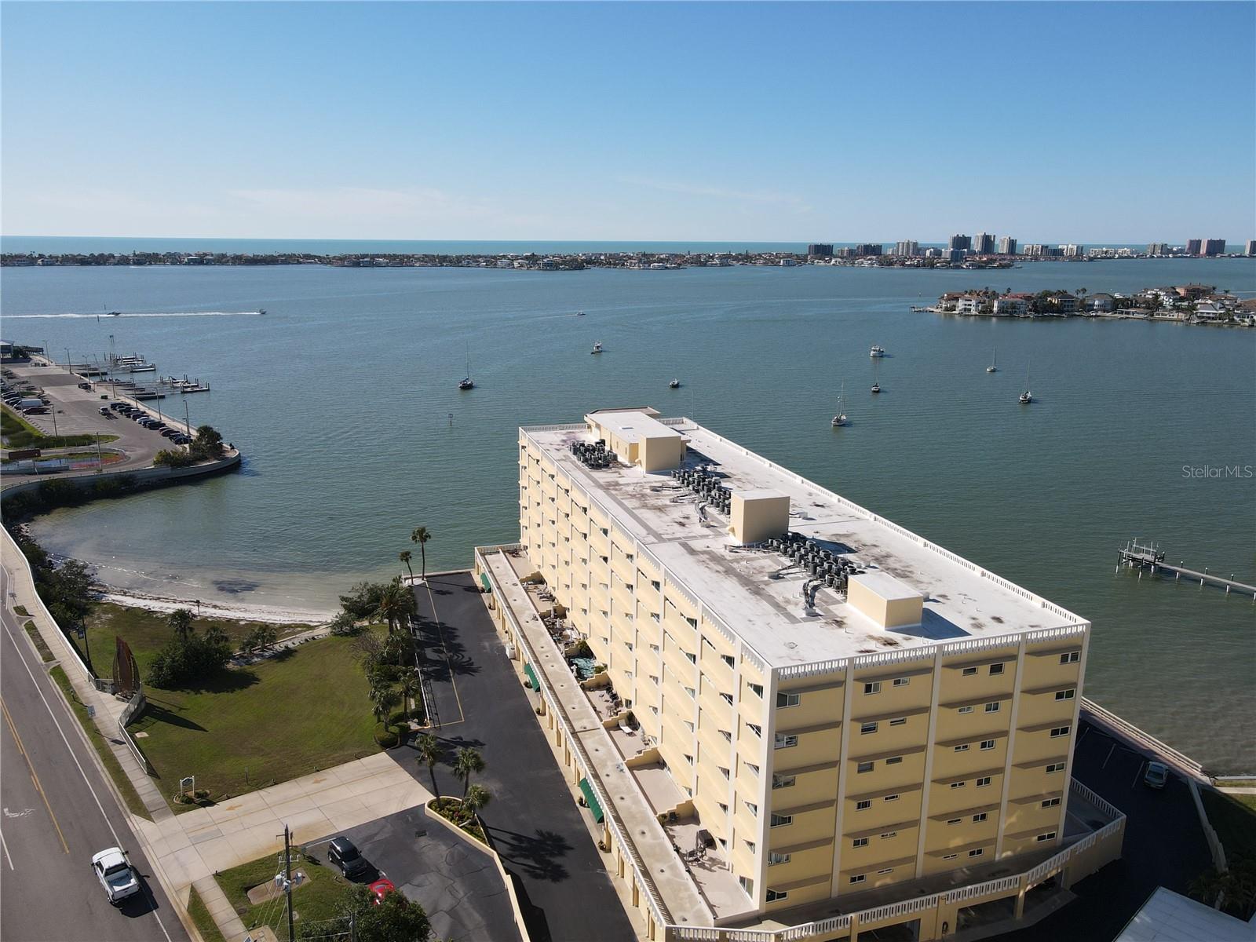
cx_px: 628
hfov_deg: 71.6
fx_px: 871
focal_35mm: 24
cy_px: 471
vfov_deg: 56.8
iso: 100
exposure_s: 1/1000
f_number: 2.8
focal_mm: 4.5
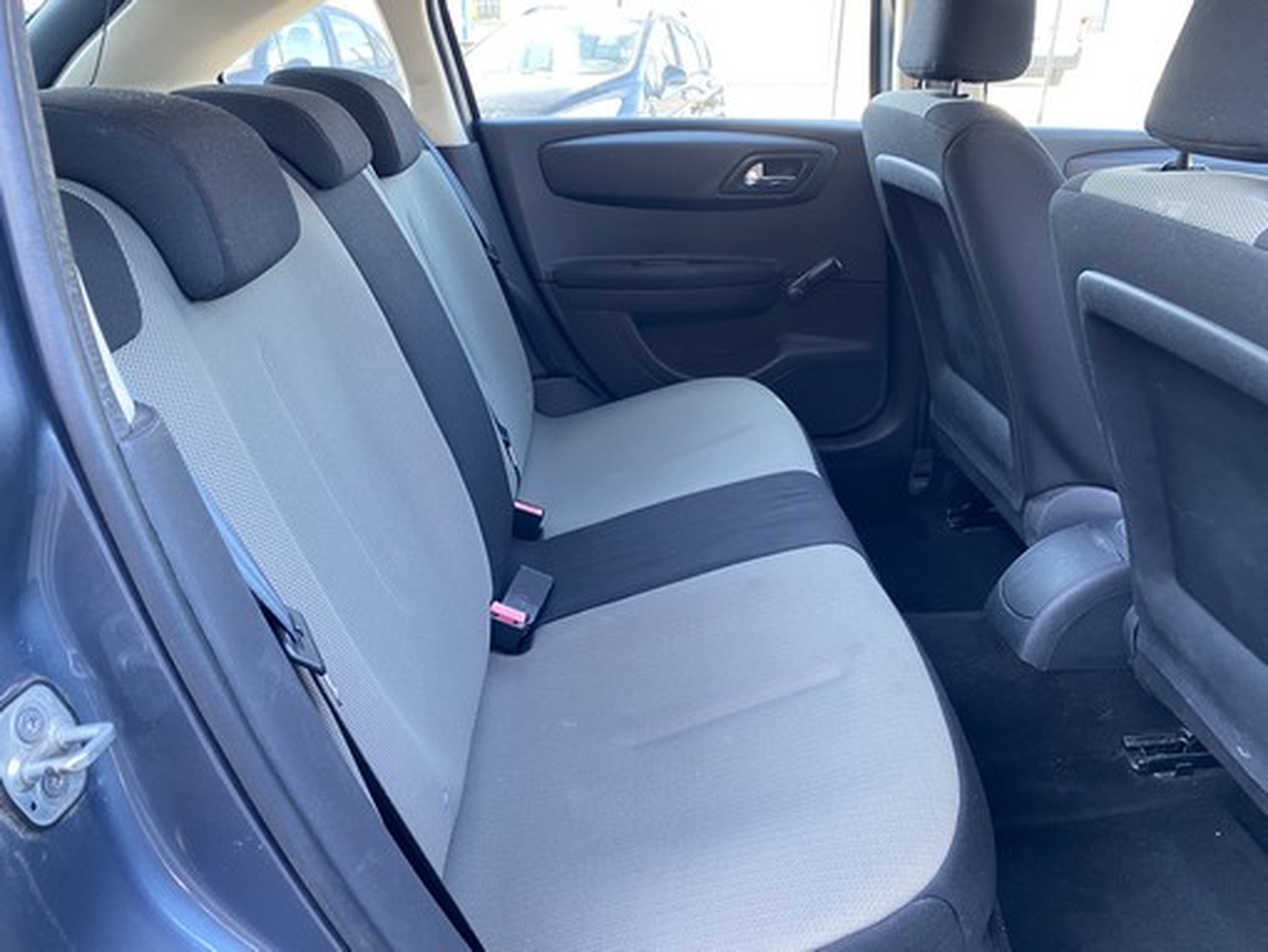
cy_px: 476
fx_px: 953
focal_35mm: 26
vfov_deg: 53.1
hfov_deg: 67.3
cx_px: 634
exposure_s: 1/71
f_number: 1.8
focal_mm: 4.25
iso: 125
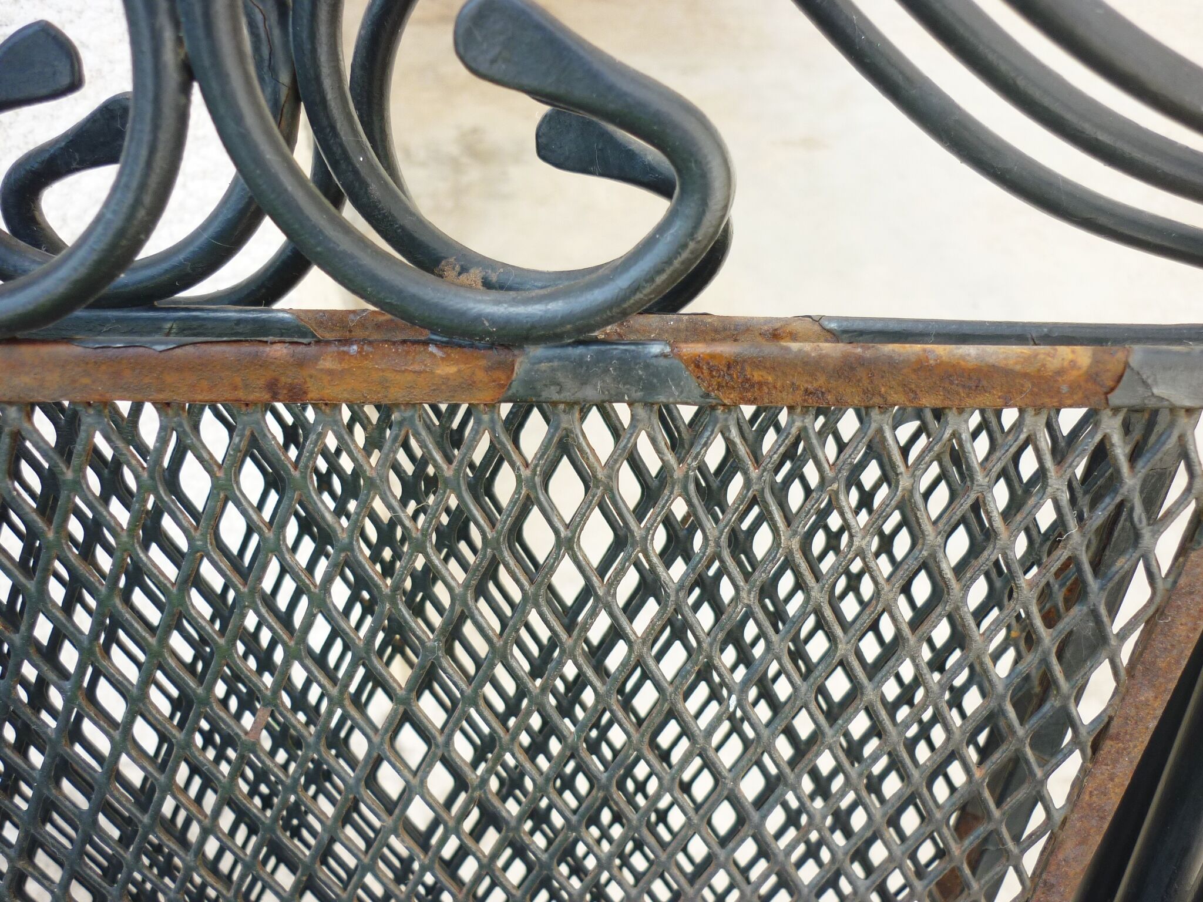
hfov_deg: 55.4
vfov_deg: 42.9
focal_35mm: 33
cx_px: 602
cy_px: 451
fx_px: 1147
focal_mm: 5.5
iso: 80
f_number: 2.8
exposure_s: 1/125
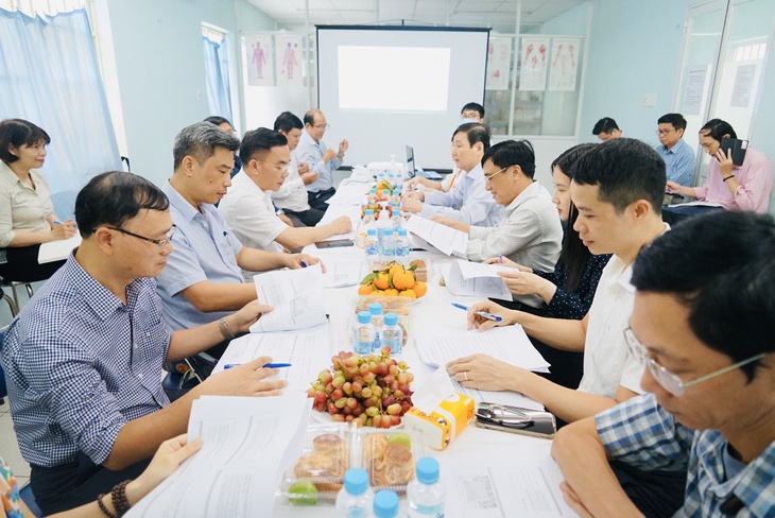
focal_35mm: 24
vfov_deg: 53.2
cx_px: 388
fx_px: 517
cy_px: 259
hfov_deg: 73.7
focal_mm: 24
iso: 2500
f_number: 4
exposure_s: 1/160
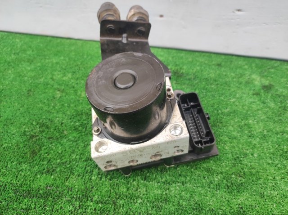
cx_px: 144
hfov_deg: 69.5
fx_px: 208
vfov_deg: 54.8
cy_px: 108
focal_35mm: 25
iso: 310
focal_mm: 4.7
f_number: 1.79
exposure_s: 1/100
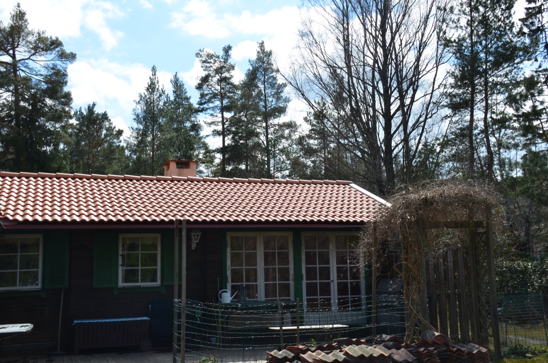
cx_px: 274
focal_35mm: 48
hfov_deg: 41.2
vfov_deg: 27.9
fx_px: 729
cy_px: 182
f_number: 8
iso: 100
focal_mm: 32
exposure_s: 1/250
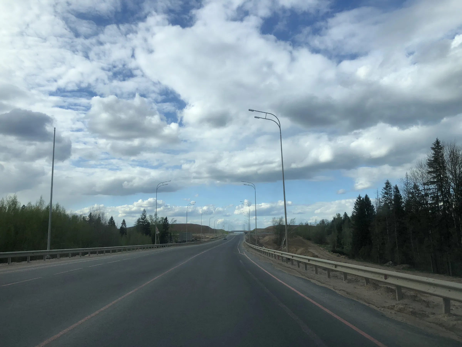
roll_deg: -0.4
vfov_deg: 49.7
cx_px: 231
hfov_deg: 63.4
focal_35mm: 28
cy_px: 174
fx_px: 374
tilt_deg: +8.9
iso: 20
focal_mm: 4
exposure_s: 1/2433
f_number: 1.8
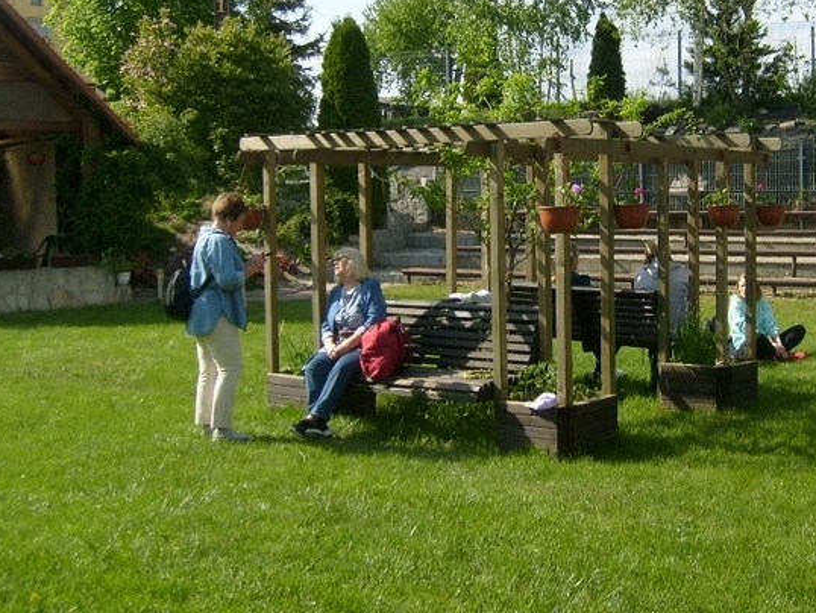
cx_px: 554
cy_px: 206
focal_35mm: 52
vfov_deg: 27.9
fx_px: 1226
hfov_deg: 36.4
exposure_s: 1/180
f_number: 7.1
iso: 80
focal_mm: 5.8
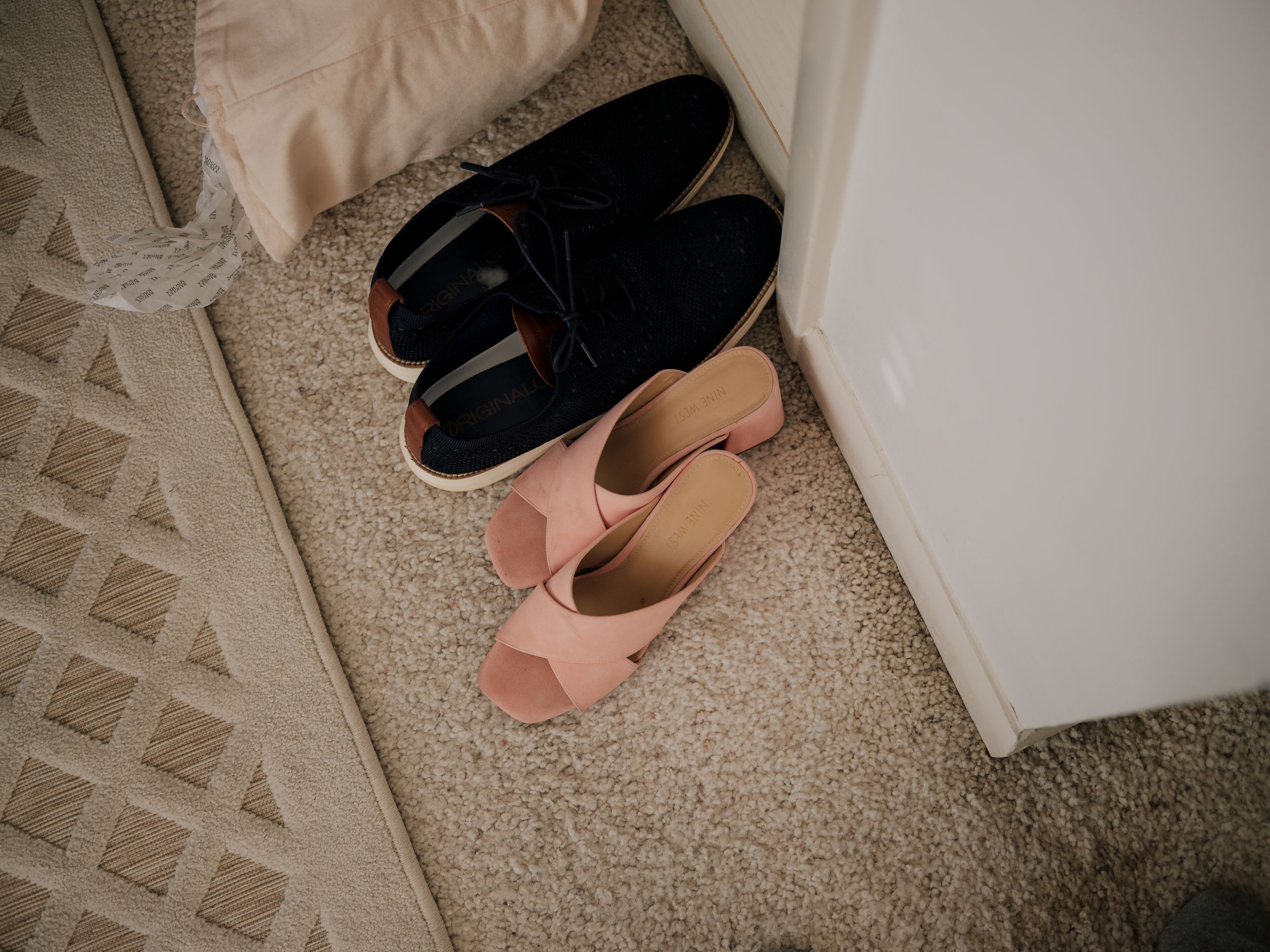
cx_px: 635
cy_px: 476
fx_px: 1468
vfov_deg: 36.0
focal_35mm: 40
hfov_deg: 46.8
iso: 400
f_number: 3.5
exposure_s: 1/160
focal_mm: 50
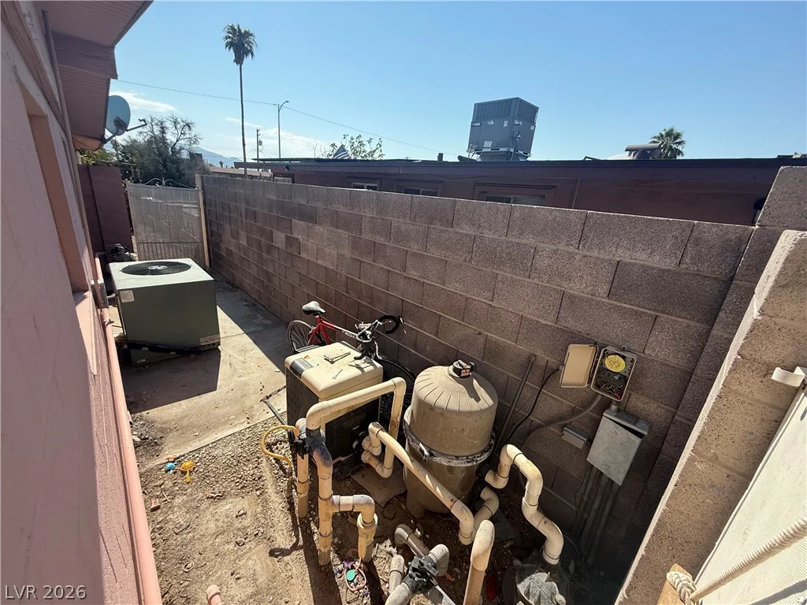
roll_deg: -4.6
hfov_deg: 102.1
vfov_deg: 85.7
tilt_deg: -19.0
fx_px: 326
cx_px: 404
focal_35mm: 14
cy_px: 302
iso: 64
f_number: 2.2
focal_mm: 2.22
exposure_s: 1/1431
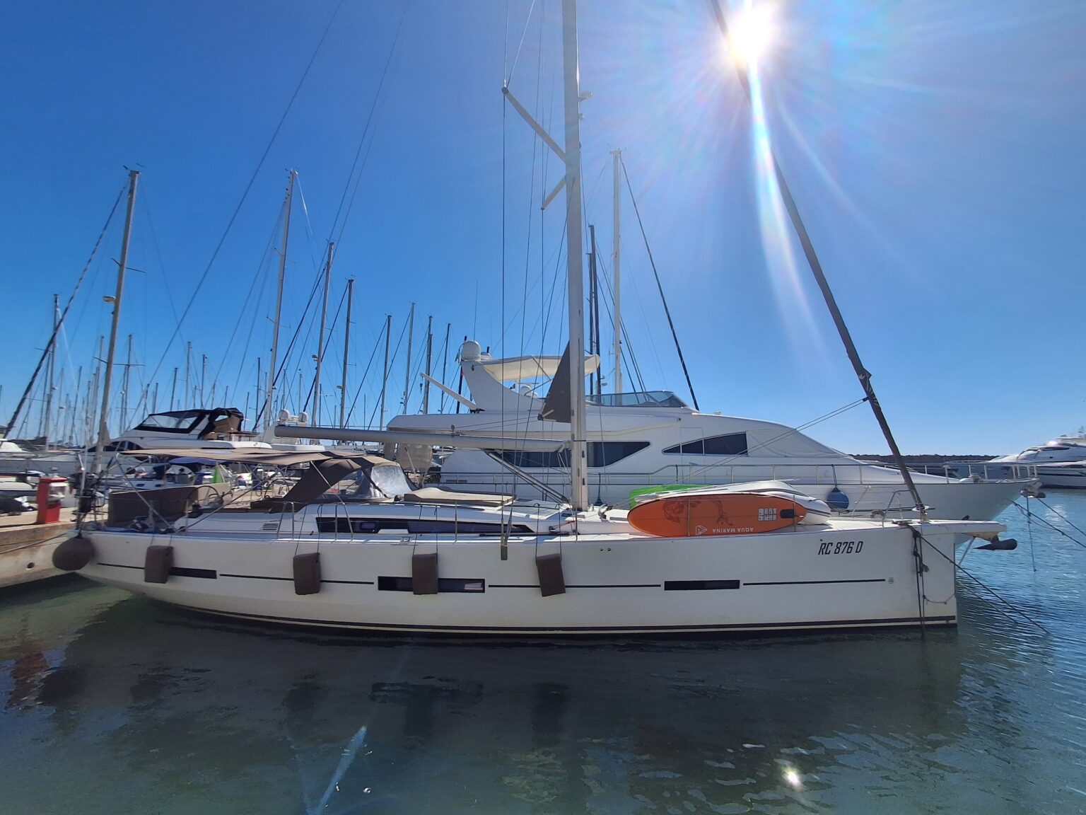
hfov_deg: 94.5
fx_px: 502
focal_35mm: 16
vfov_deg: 78.1
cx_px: 543
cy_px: 408
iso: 40
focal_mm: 1.64
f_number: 2.2
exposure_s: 1/3676
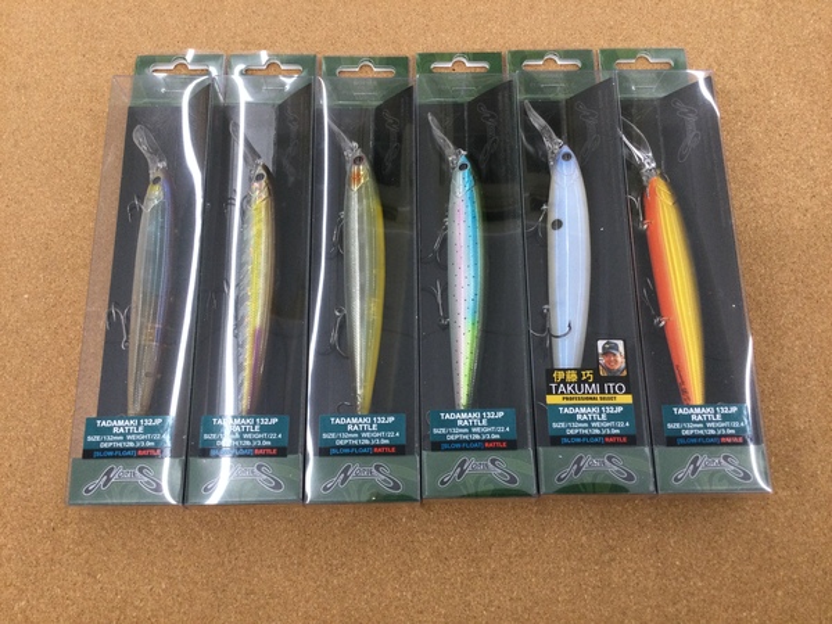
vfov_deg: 45.4
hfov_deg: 58.4
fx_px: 745
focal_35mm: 31
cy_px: 312
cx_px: 416
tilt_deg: -72.3
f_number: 2.4
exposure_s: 1/30
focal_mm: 3.3
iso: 32
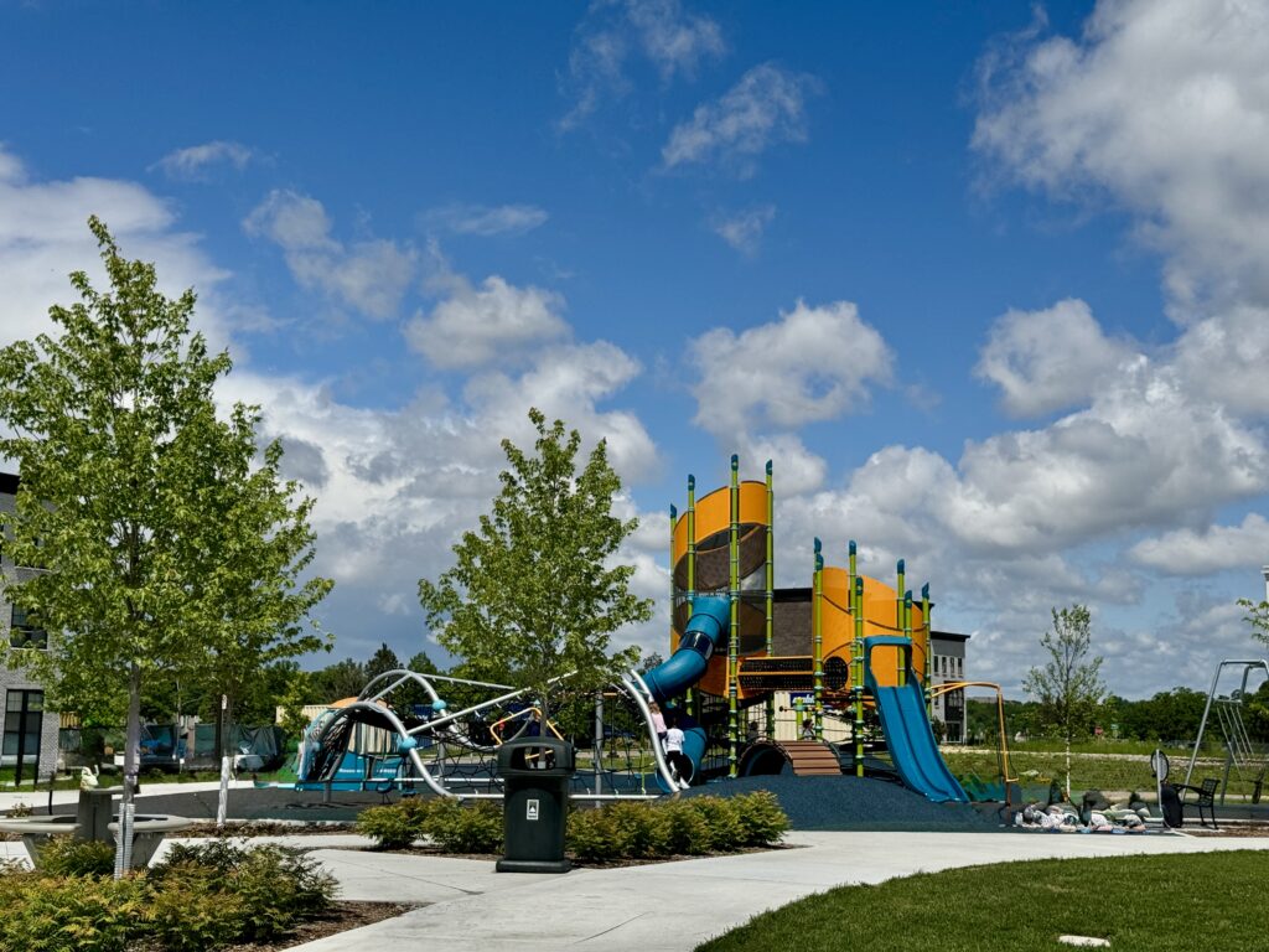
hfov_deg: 39.7
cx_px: 634
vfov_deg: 30.3
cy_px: 476
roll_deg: -0.8
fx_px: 1760
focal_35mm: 48
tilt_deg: +7.9
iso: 64
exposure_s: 1/9009
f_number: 1.78
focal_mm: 6.76
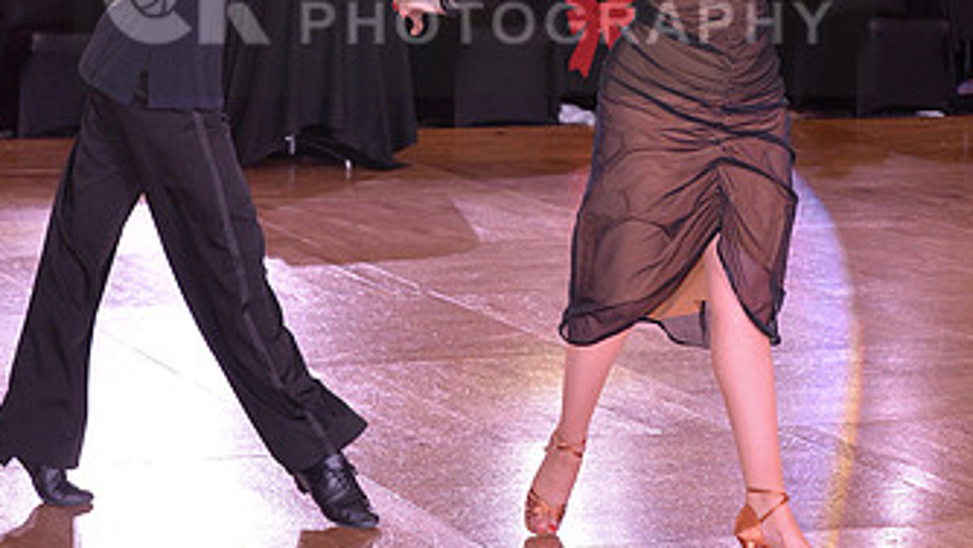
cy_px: 0
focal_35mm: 149
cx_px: 476
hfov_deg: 14.4
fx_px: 3845
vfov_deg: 8.1
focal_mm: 82
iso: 2000
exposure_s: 1/250
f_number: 6.3
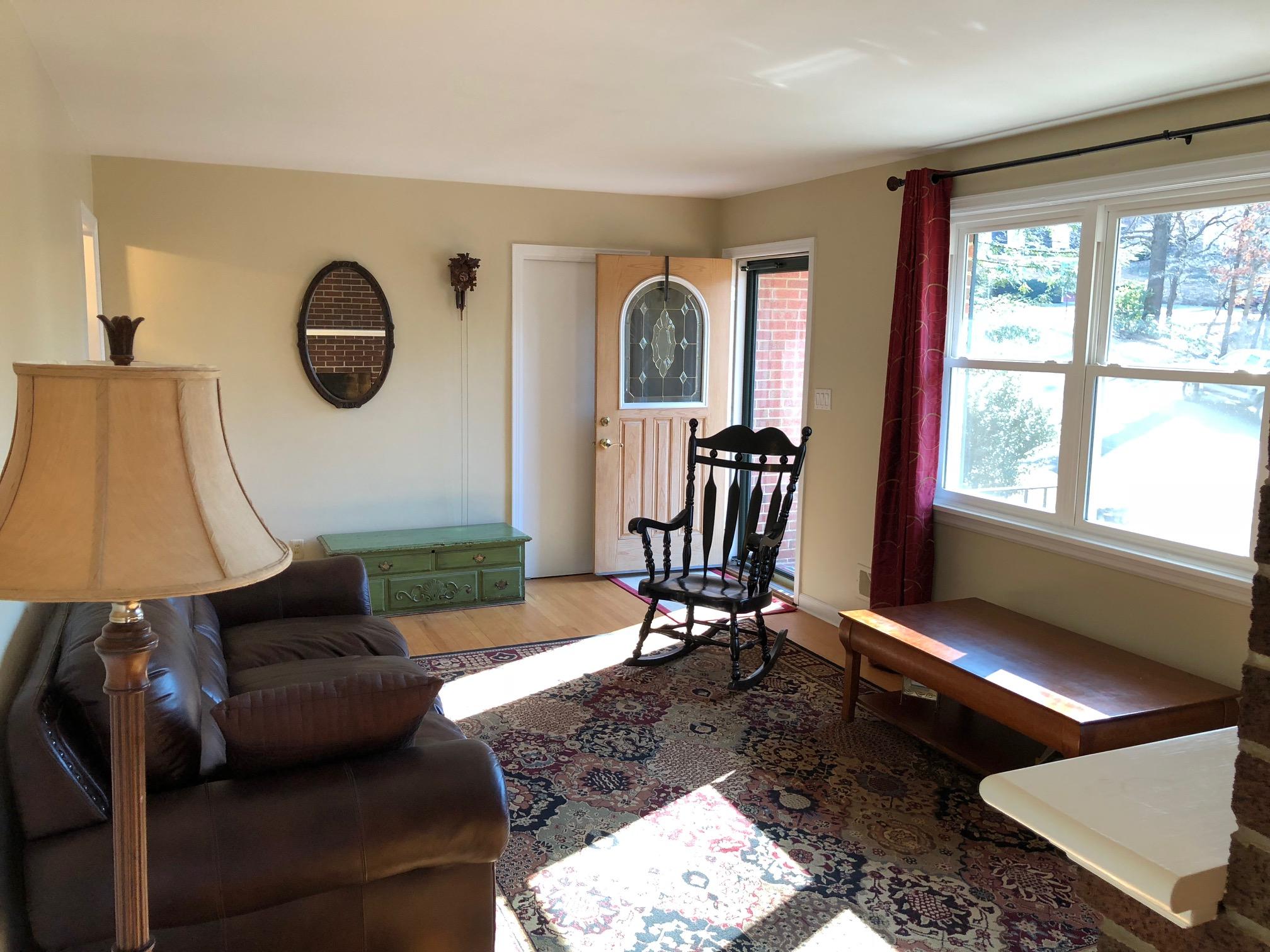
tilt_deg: -7.9
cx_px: 635
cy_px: 476
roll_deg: -1.0
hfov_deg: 63.4
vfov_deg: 49.7
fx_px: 1027
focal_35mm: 28
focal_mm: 4
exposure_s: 1/30
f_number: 1.8
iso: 32
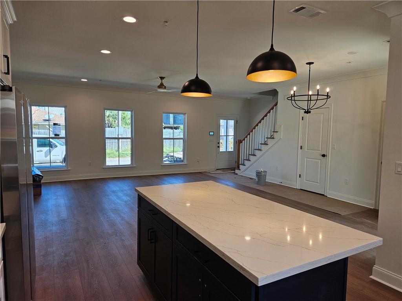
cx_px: 201
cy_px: 150
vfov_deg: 58.9
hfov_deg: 73.9
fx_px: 267
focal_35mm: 23
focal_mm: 5.4
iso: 32
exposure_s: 1/120
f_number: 1.8
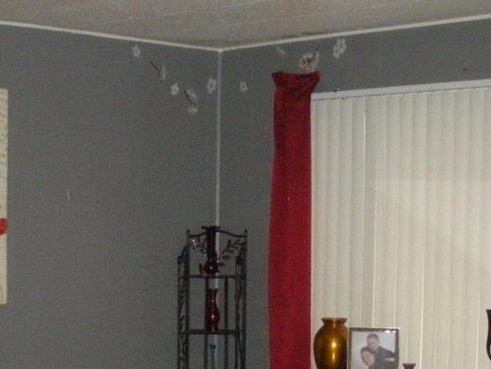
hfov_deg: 22.7
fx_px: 1220
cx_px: 176
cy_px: 352
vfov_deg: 16.9
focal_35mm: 86
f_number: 3.5
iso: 728
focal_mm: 6.3
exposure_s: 1/60
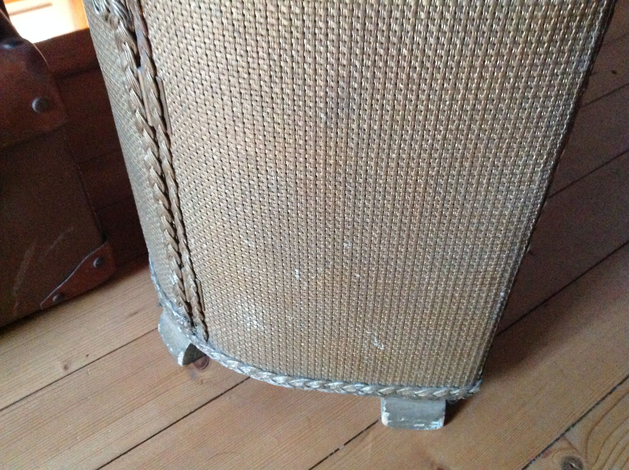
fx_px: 635
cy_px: 235
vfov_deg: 40.6
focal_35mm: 35
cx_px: 314
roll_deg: +0.0
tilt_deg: -44.0
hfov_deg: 52.7
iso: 800
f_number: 2.4
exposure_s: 1/15
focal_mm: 4.28
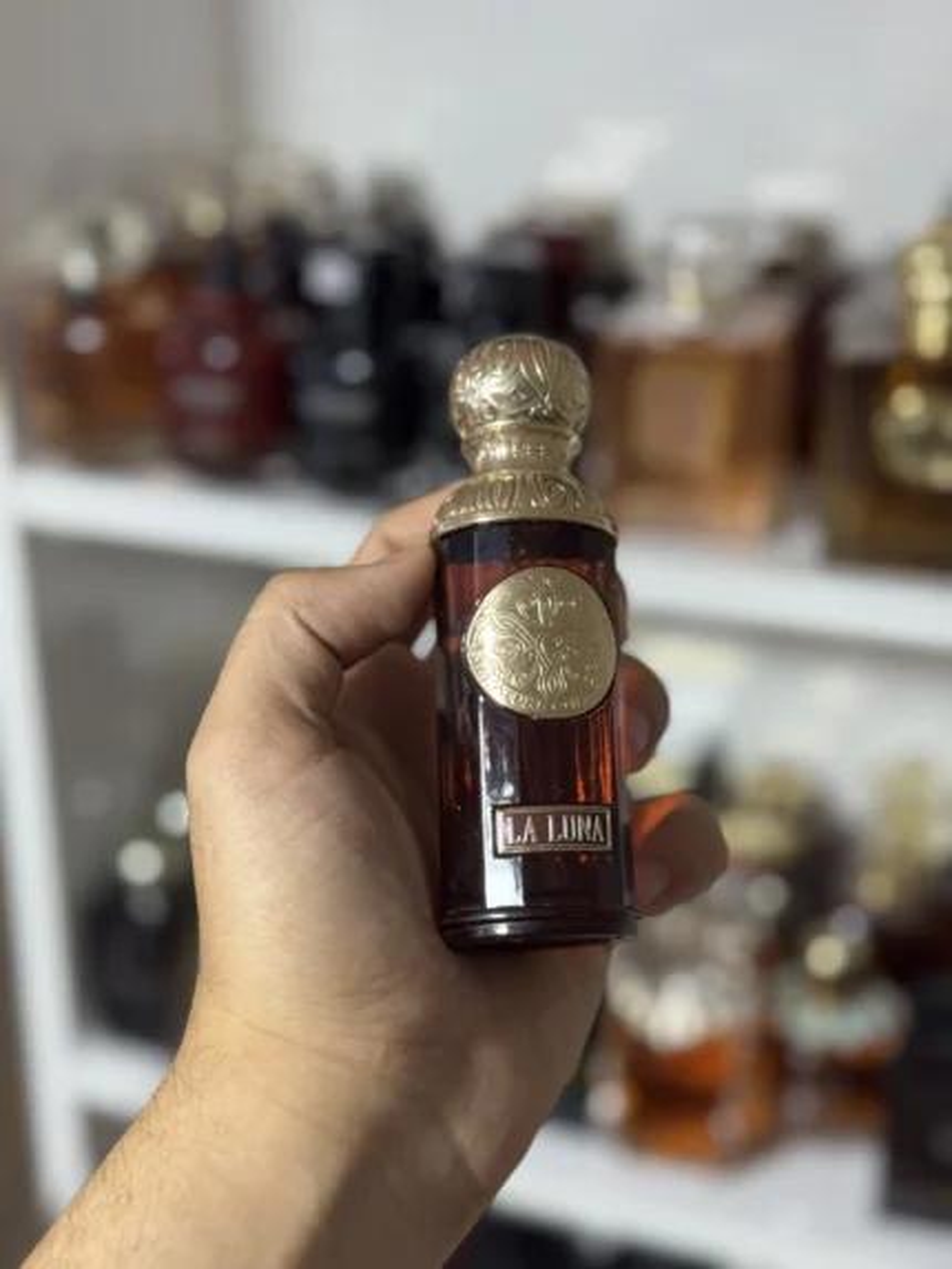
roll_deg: -0.9
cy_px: 634
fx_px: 1759
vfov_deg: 39.6
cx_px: 476
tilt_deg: -21.3
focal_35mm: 48
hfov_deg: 30.3
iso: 160
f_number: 1.78
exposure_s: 1/50
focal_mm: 6.76
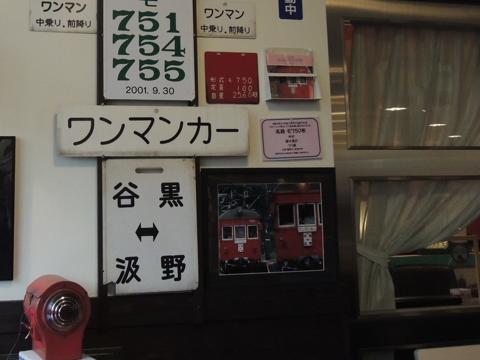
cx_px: 153
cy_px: 90
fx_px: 652
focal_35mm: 47
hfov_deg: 39.9
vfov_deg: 30.3
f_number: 3.1
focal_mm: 5.3
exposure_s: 1/320
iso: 800
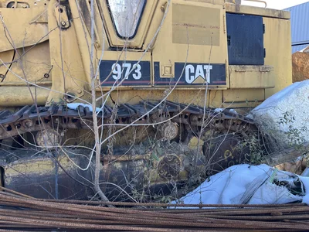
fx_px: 232
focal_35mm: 26
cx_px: 154
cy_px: 116
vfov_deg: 53.1
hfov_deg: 67.3
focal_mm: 5.1
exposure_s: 1/322
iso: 50
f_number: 1.6
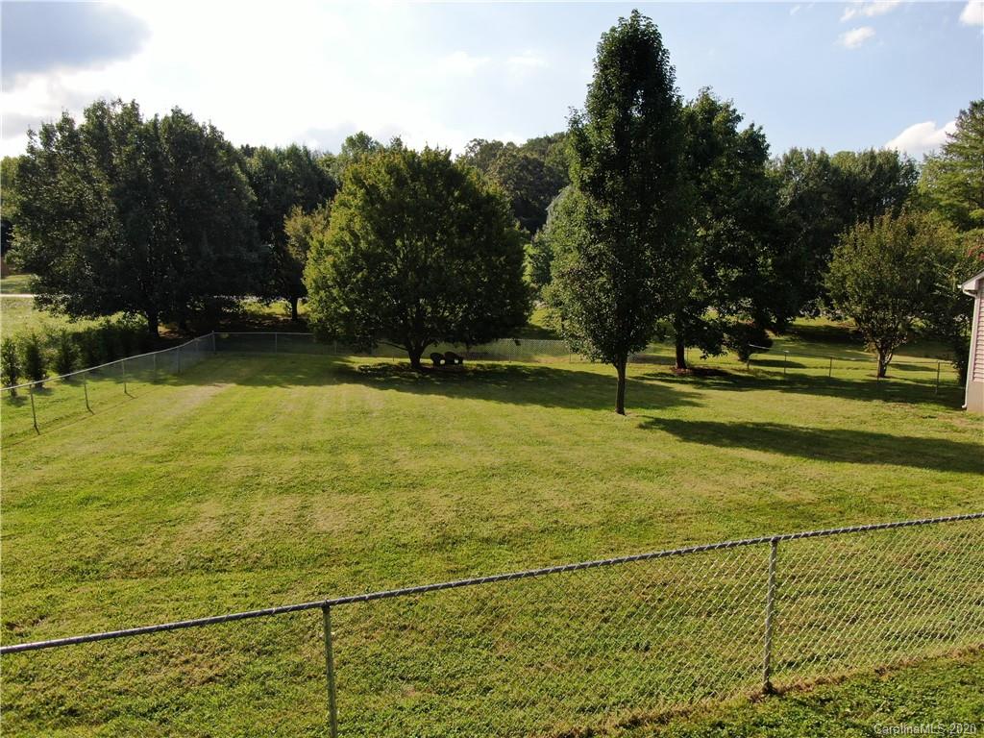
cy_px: 369
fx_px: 682
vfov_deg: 56.8
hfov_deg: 71.6
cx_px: 492
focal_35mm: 24
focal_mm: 4.39
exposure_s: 1/120
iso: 100
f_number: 2.8
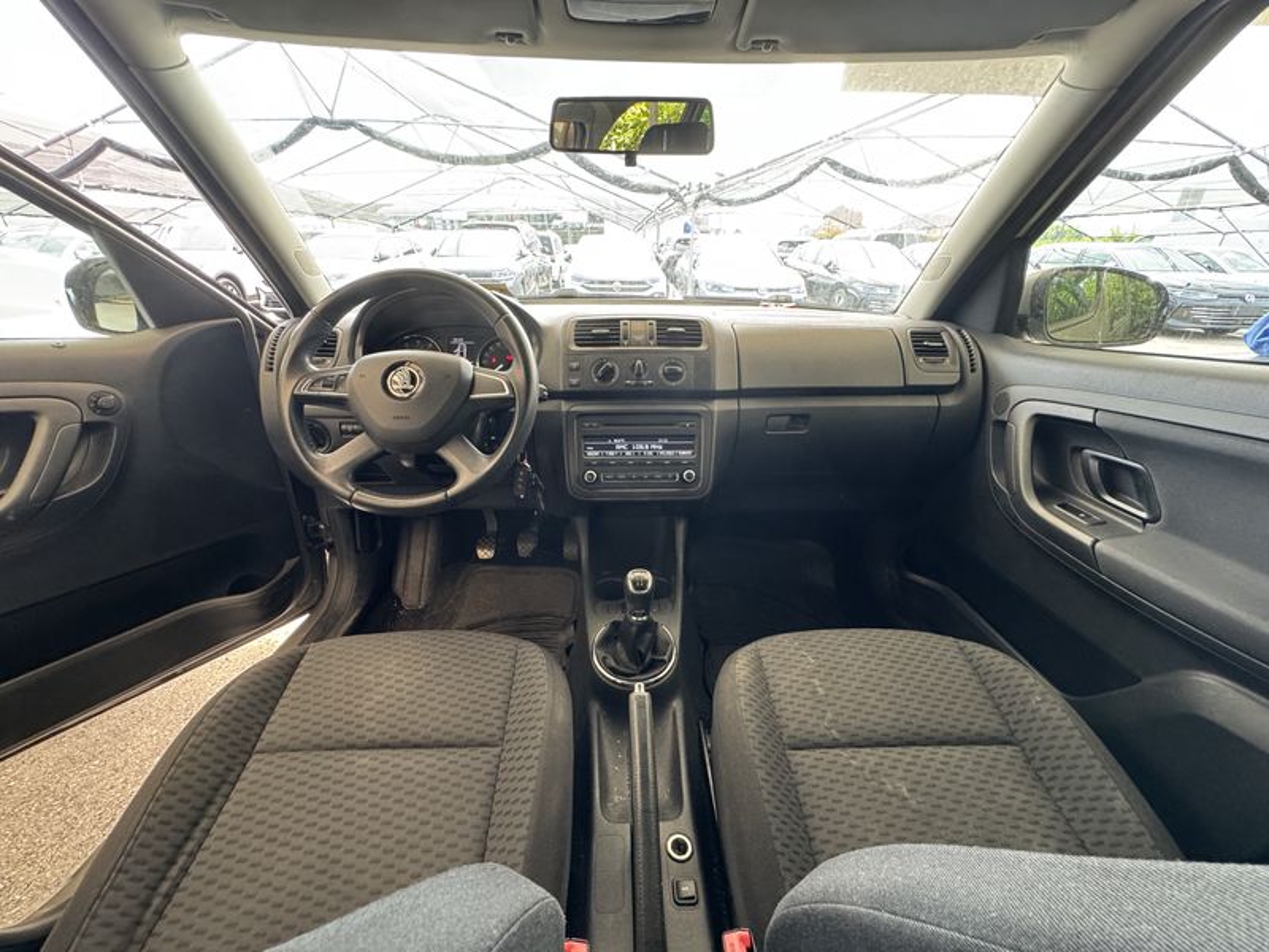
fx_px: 513
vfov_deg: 85.7
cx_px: 634
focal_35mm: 14
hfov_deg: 102.1
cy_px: 476
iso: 320
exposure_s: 1/99
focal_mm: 2.22
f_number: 2.2
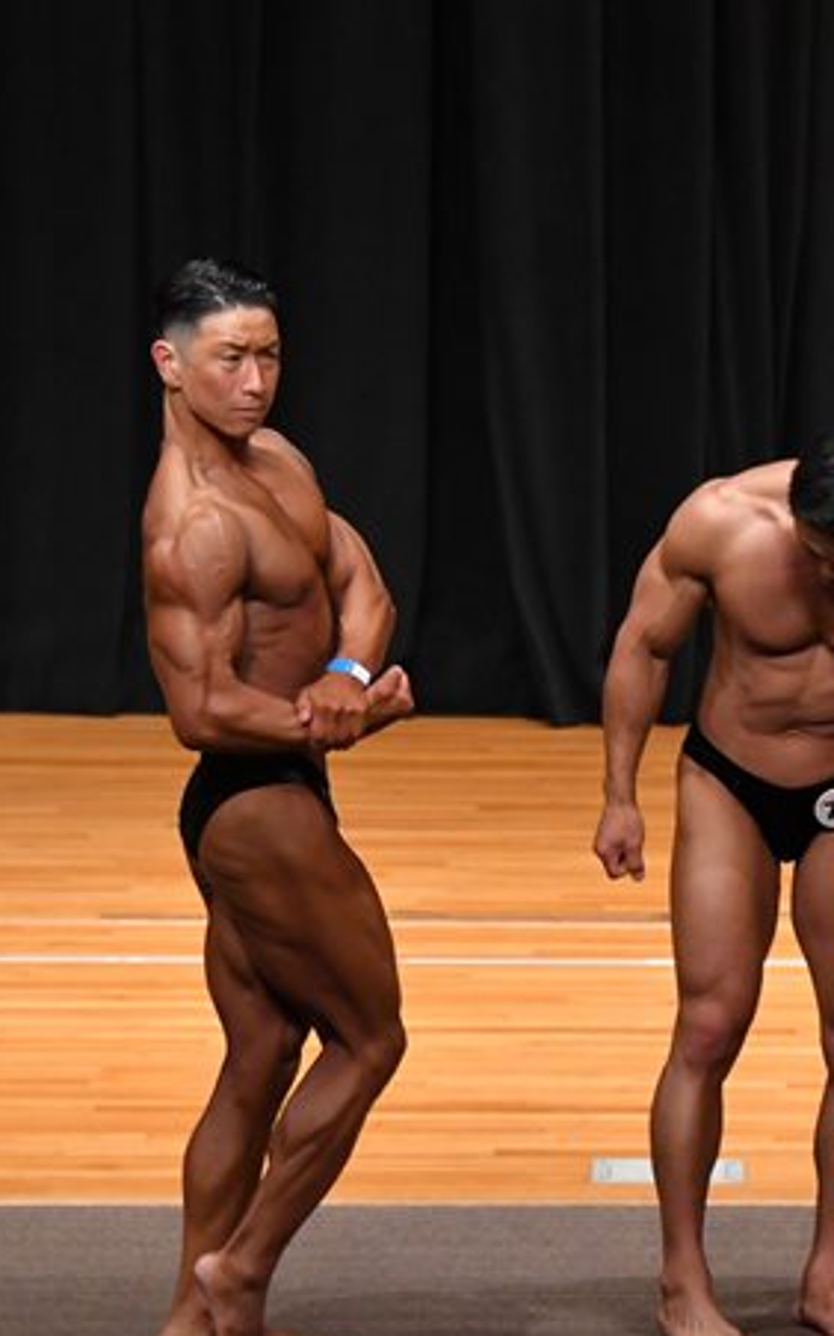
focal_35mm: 353
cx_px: 892
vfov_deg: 6.0
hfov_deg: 3.7
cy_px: 712
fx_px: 12854
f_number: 5.6
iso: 4000
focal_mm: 135
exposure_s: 1/400
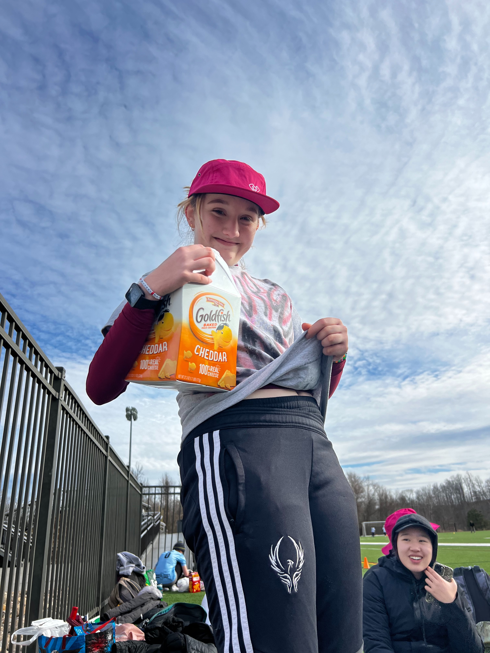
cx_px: 245
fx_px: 491
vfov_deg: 67.3
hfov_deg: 53.1
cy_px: 326
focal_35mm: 26
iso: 50
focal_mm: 5.7
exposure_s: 1/5587
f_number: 1.5
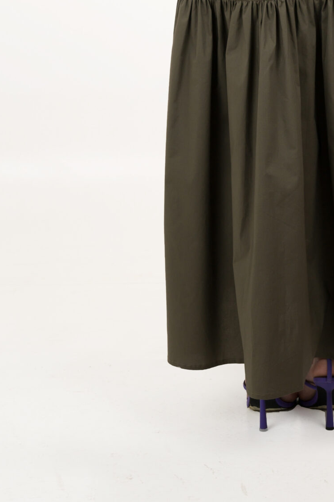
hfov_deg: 12.5
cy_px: 3
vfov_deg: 18.3
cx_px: 299
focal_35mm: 109
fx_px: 1519
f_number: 4
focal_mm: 48
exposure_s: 1/160
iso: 640
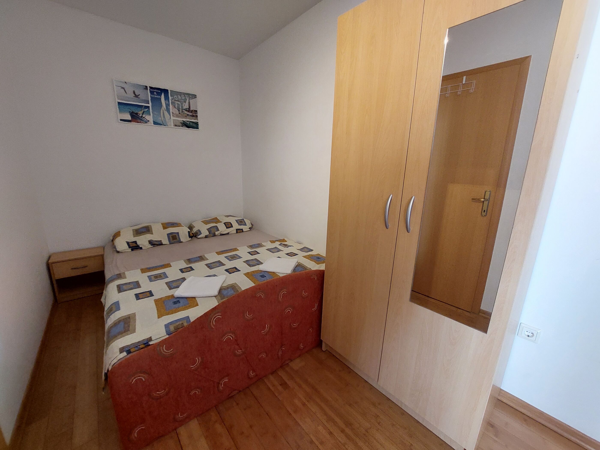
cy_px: 225
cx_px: 300
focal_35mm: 13
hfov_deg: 106.2
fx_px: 225
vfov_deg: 89.9
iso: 320
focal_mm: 1.74
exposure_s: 1/33
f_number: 2.2
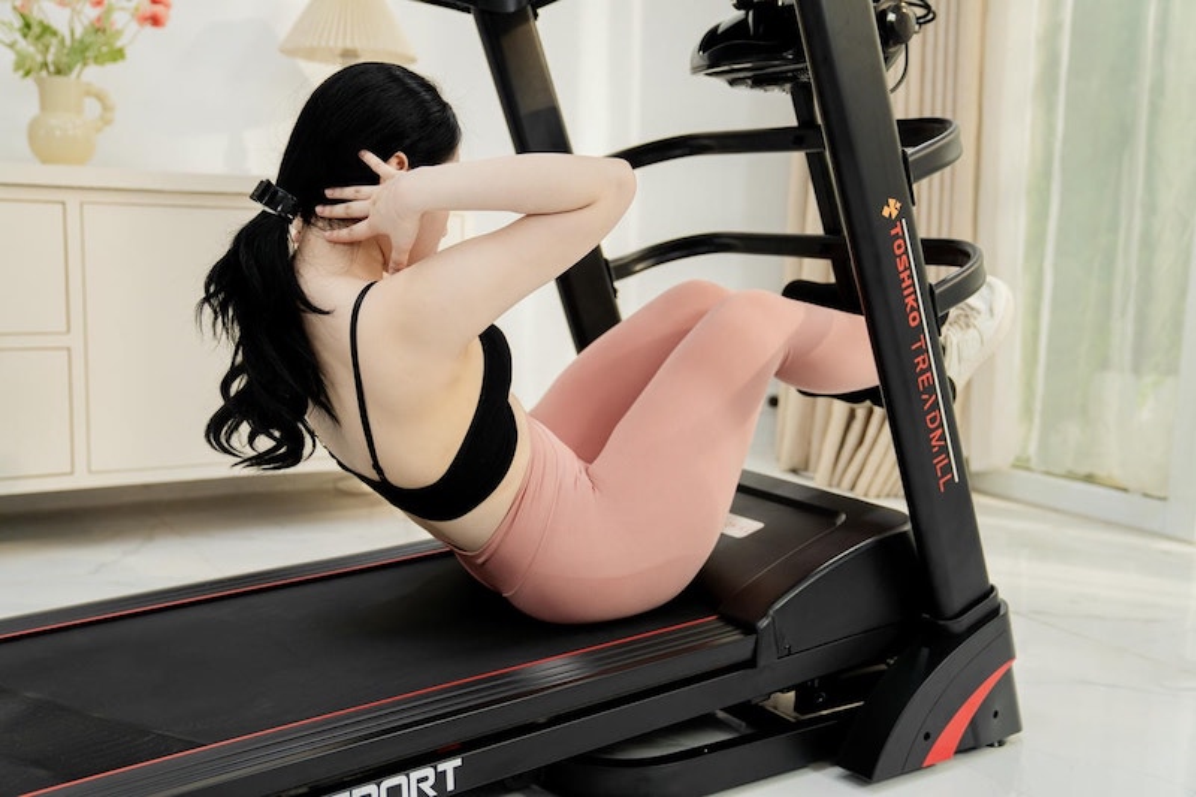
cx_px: 598
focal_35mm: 37
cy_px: 398
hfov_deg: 51.9
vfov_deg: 35.9
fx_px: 1229
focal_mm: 37
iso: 400
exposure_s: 1/320
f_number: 3.2
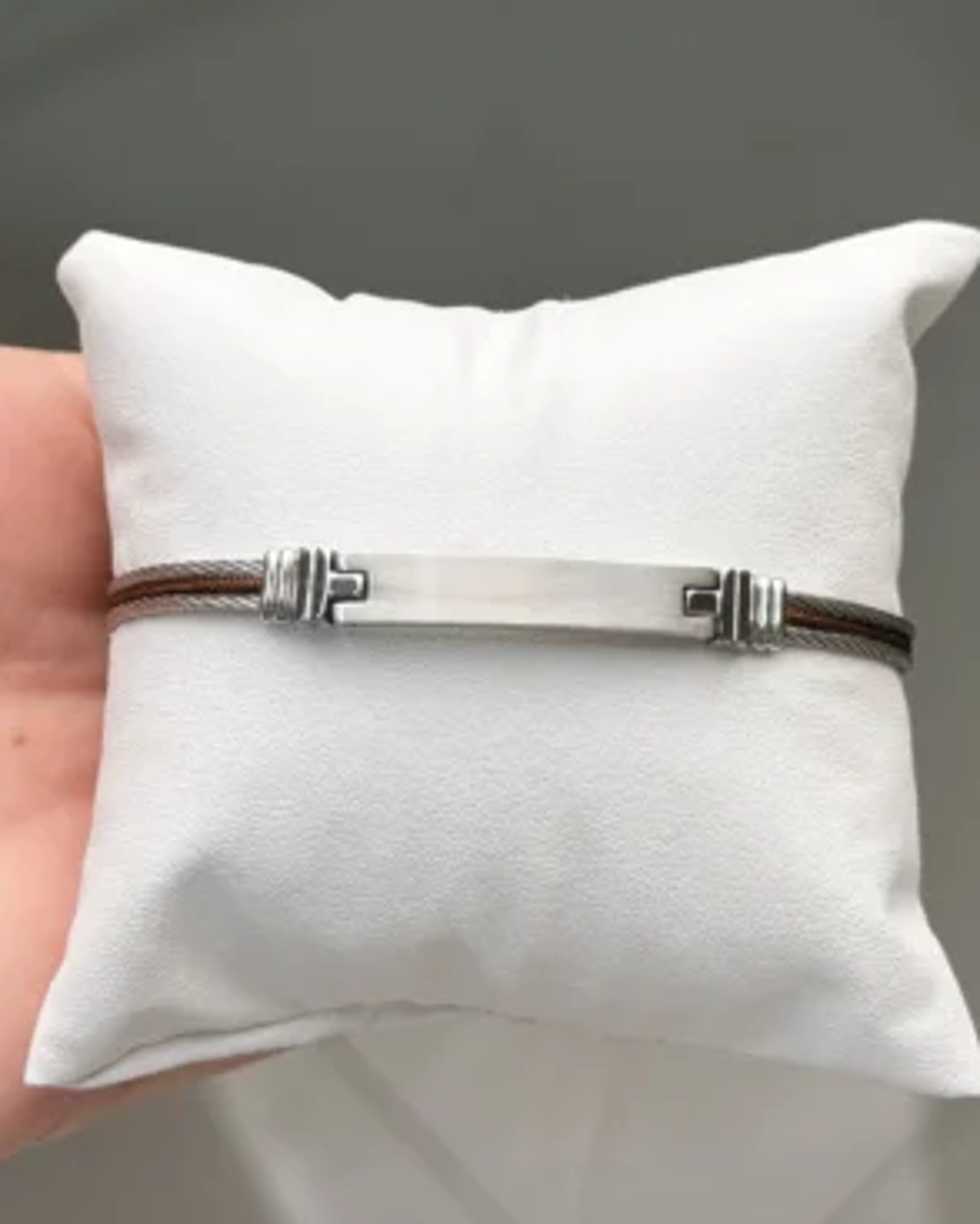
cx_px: 497
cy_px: 607
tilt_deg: -73.9
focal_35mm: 51
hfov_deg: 29.7
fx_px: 1847
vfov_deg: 36.6
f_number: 1.78
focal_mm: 6.76
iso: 80
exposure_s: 1/786
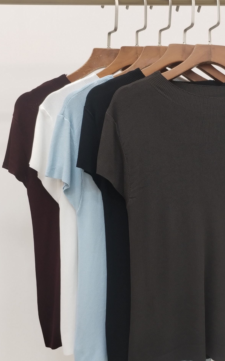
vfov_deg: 50.2
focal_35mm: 39
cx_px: 154
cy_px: 212
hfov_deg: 32.4
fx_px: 383
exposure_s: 1/60
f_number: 1.8
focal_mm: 4.75
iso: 239
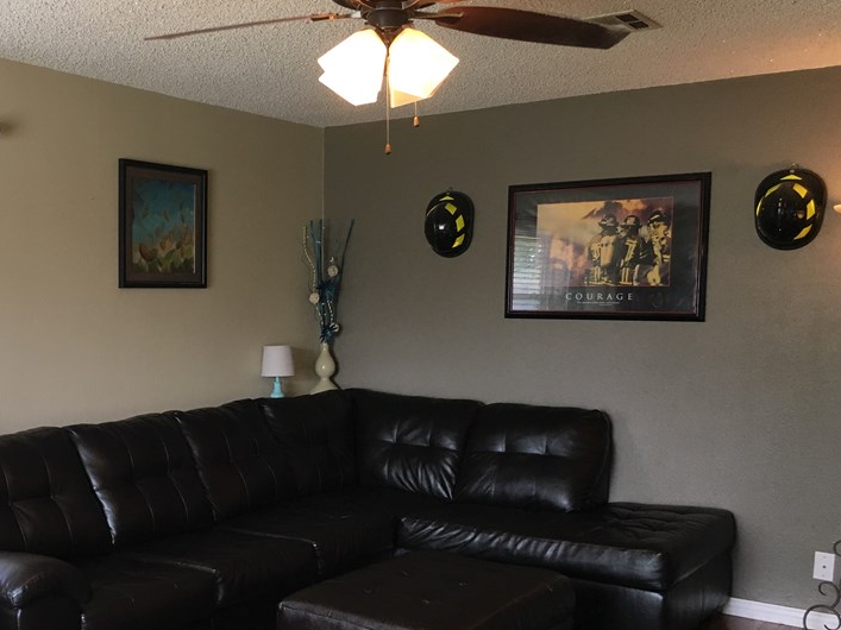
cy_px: 390
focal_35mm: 42
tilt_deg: -5.1
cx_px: 268
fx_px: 1020
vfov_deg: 34.2
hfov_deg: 44.0
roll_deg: -0.8
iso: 40
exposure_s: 1/30
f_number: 2.2
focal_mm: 4.15
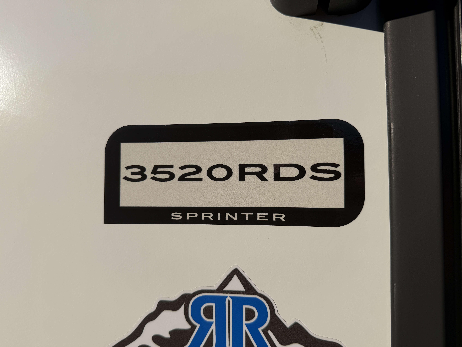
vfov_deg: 56.8
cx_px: 231
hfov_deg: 71.6
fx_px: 320
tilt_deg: +2.3
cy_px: 174
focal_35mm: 24
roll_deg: +1.9
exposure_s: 1/14286
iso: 80
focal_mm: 6.76
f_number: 1.78
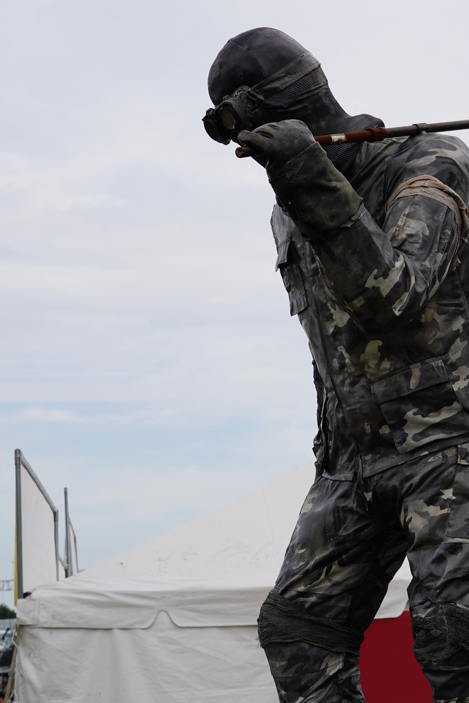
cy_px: 350
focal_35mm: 73
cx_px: 443
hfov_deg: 18.3
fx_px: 1426
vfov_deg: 27.7
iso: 100
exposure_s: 1/125
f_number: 9
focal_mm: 48
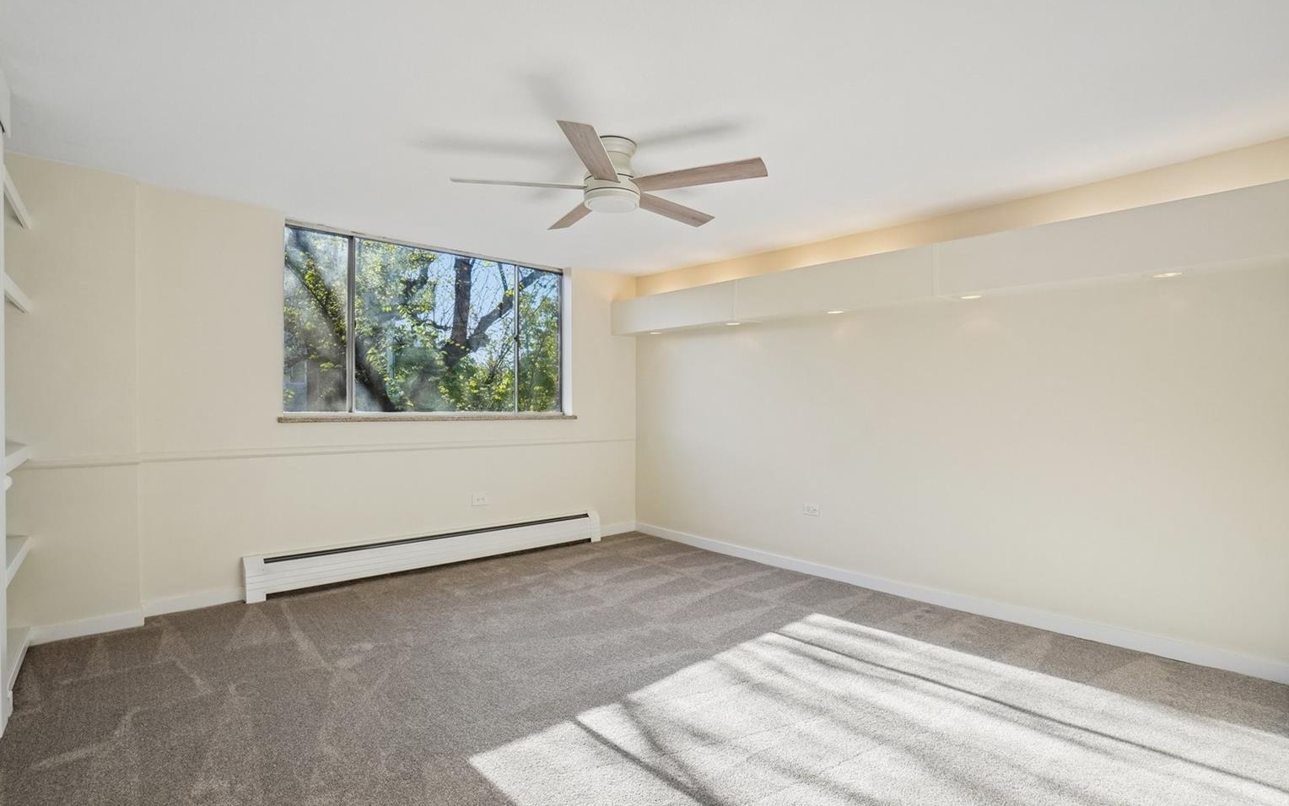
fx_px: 562
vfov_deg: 71.2
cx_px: 655
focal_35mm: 16
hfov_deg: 97.8
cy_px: 420
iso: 400
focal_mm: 10
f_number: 8
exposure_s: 1/250
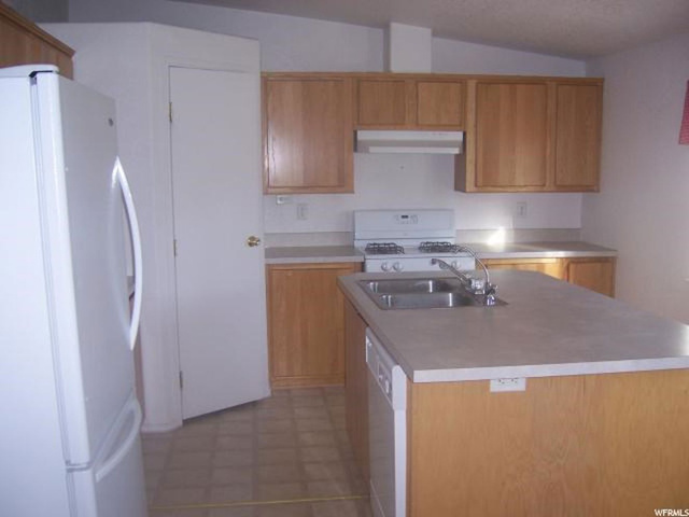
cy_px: 258
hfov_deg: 51.4
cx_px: 344
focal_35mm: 36
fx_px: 717
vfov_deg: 39.7
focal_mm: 6.2
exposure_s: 1/60
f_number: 2.8
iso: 80
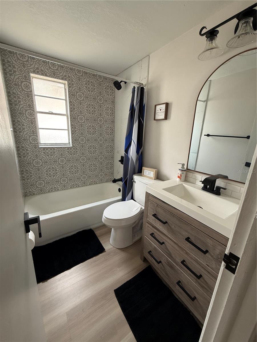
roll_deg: -3.7
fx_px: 139
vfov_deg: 102.1
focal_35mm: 14
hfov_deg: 85.7
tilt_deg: -14.2
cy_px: 171
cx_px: 128
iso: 200
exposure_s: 1/99
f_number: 2.2
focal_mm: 2.22
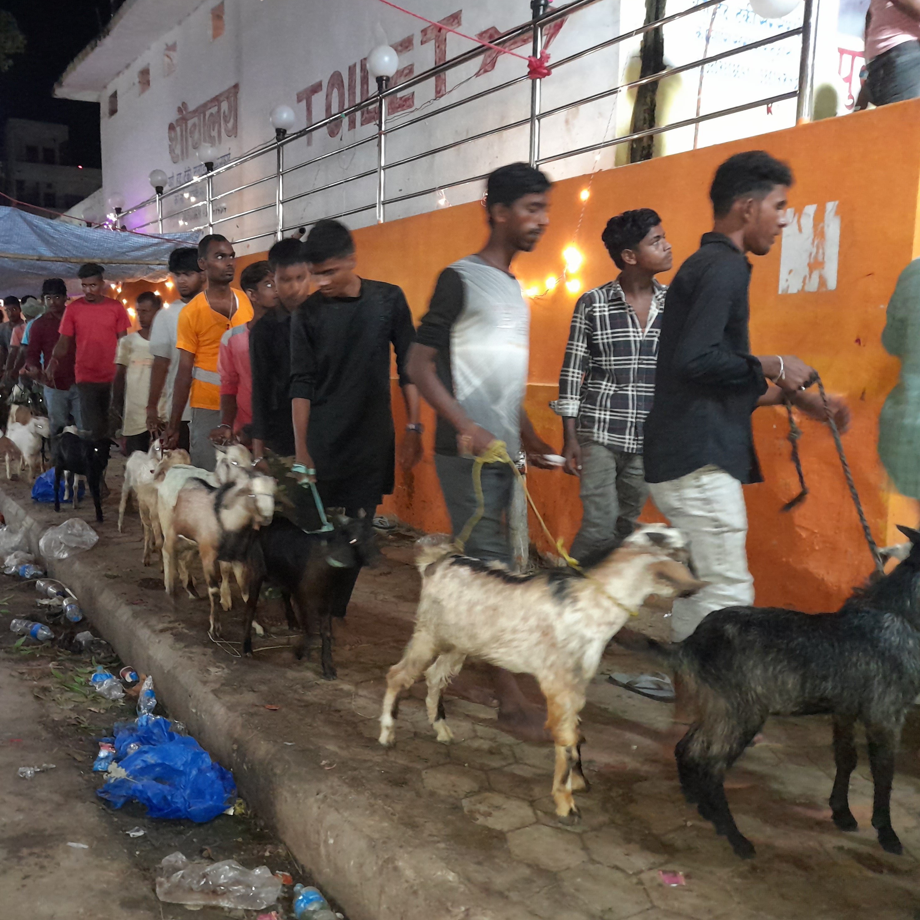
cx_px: 318
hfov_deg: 53.1
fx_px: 902
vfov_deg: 54.0
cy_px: 454
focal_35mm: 30
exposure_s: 1/20
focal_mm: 4.6
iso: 800
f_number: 2
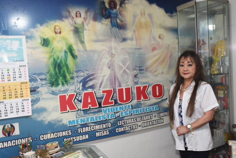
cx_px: 118
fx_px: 216
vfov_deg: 40.0
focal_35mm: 33
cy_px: 79
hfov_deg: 57.2
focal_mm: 22
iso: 1400
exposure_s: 1/60
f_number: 7.1
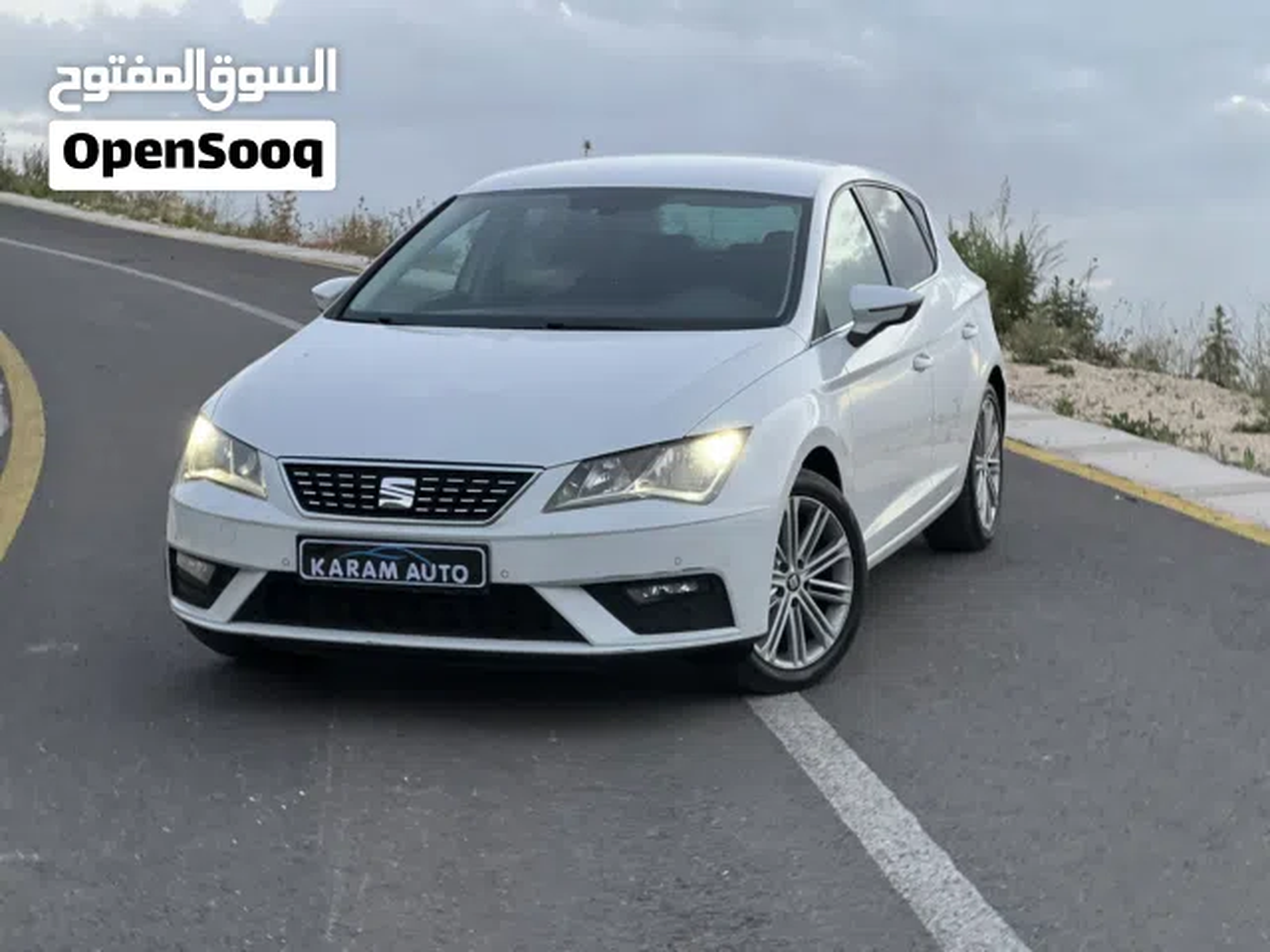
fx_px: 2825
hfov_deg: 25.3
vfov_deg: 19.1
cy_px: 476
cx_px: 635
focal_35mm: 77
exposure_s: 1/65
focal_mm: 9
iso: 250
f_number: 2.8
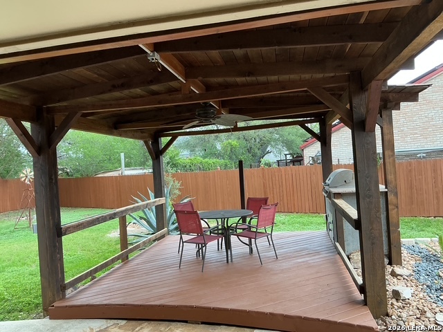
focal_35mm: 29
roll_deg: +3.3
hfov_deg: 61.7
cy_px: 166
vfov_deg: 48.2
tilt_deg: +0.6
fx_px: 371
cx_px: 222
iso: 50
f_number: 1.8
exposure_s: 1/60
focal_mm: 3
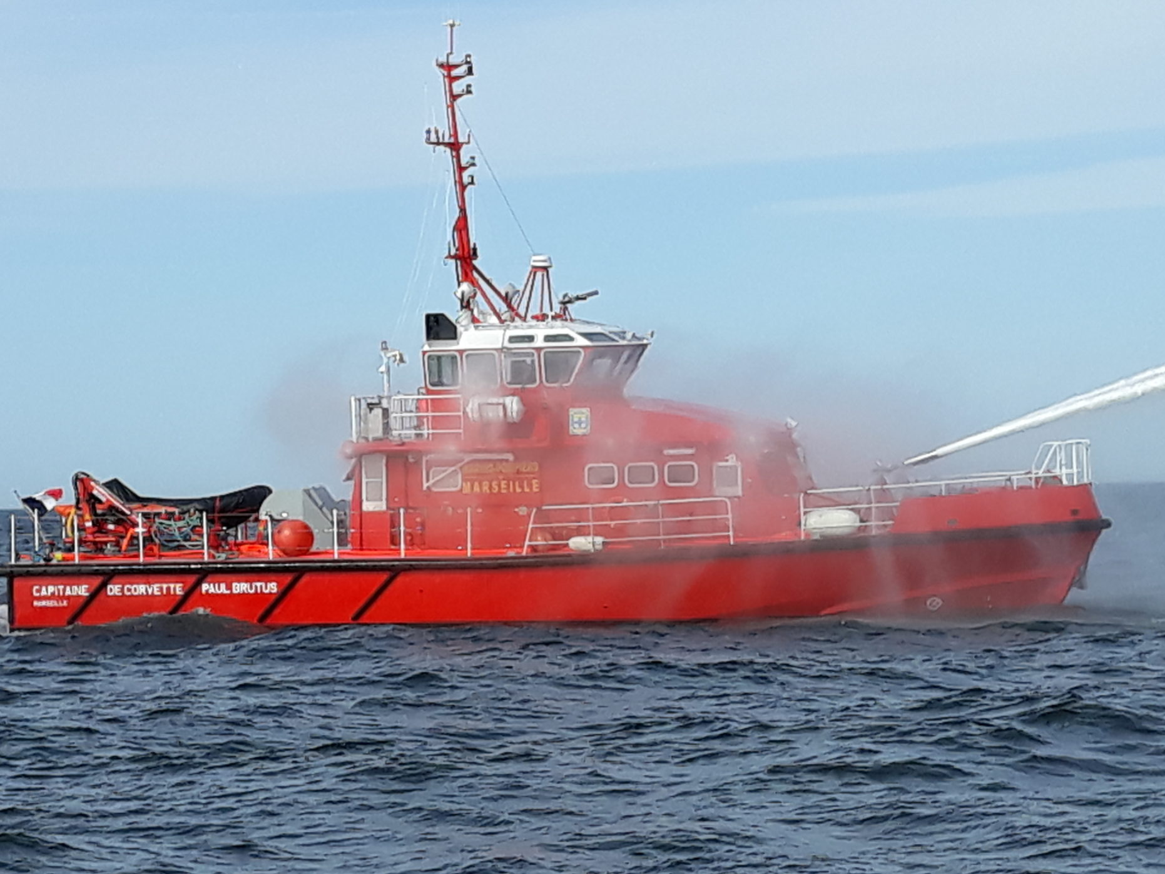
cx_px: 586
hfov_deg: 61.7
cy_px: 419
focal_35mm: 29
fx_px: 976
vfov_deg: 48.2
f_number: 1.7
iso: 40
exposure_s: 1/2012
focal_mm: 3.71
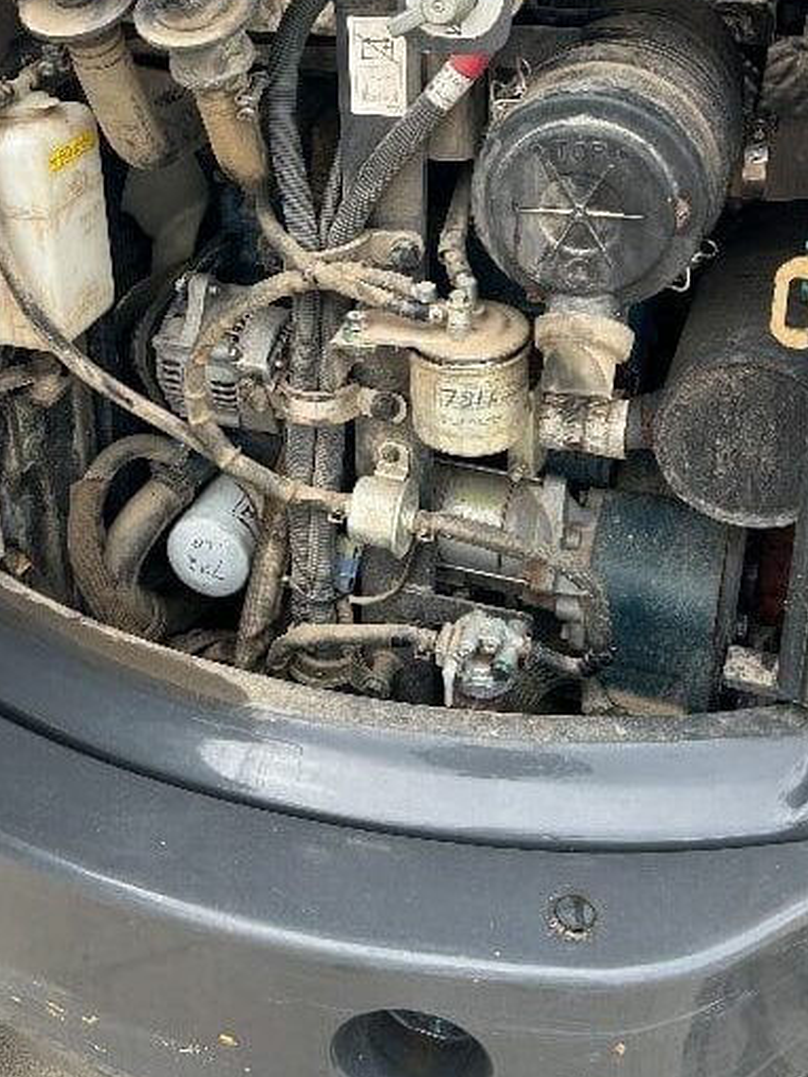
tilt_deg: -24.5
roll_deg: -0.7
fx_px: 1431
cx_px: 289
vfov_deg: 40.2
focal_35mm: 46
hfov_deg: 31.4
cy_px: 277
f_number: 1.5
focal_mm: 5.7
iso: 50
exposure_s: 1/335
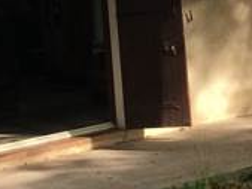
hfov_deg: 13.7
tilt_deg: +6.8
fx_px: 998
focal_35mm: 137
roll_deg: +6.2
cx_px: 349
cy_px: -174
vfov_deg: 10.1
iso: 25
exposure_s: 1/455
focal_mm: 4.15
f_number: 2.2
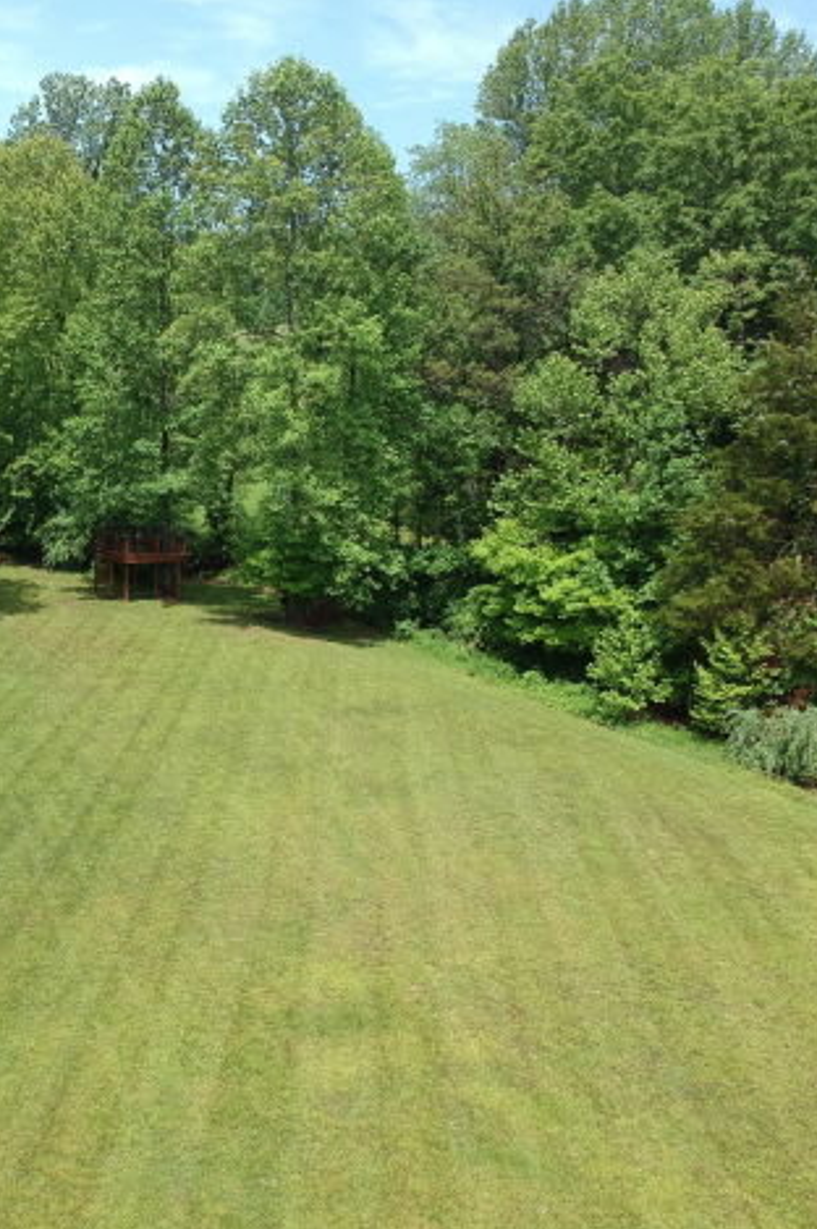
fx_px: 1261
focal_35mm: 37
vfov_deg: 51.9
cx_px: 237
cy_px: 652
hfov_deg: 35.3
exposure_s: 1/640
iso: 100
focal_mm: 4.49
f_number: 2.6
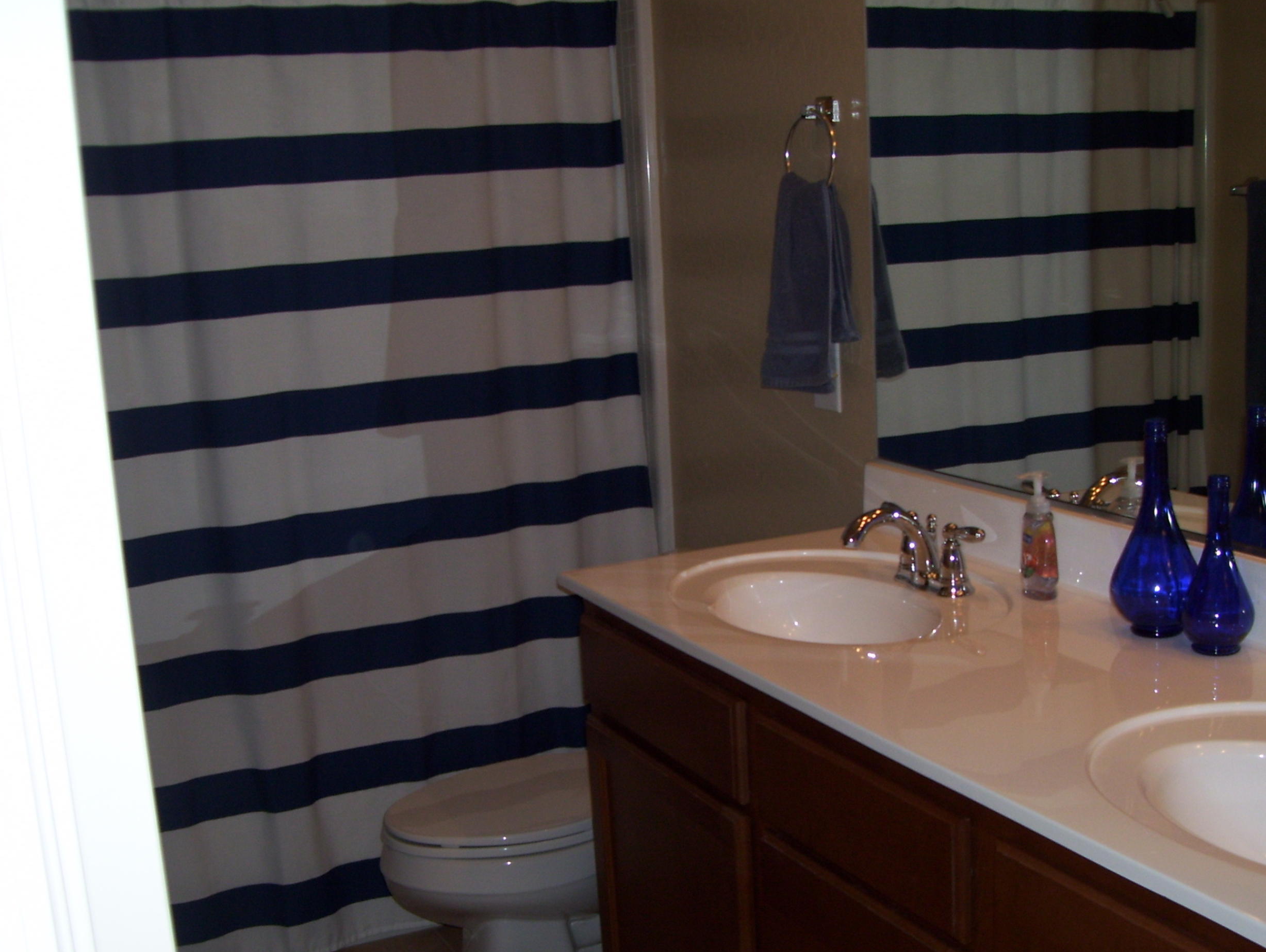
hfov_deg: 42.9
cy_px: 545
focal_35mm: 44
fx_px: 1611
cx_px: 679
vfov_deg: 32.9
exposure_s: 1/60
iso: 80
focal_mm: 6
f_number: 2.7
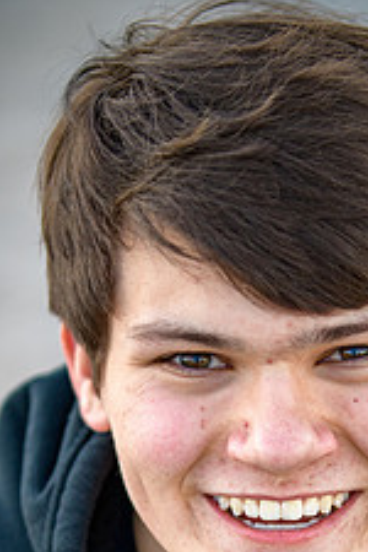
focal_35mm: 140
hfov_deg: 9.8
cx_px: 228
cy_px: 523
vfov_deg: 14.5
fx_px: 2146
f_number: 2.8
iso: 250
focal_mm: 70
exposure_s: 1/400
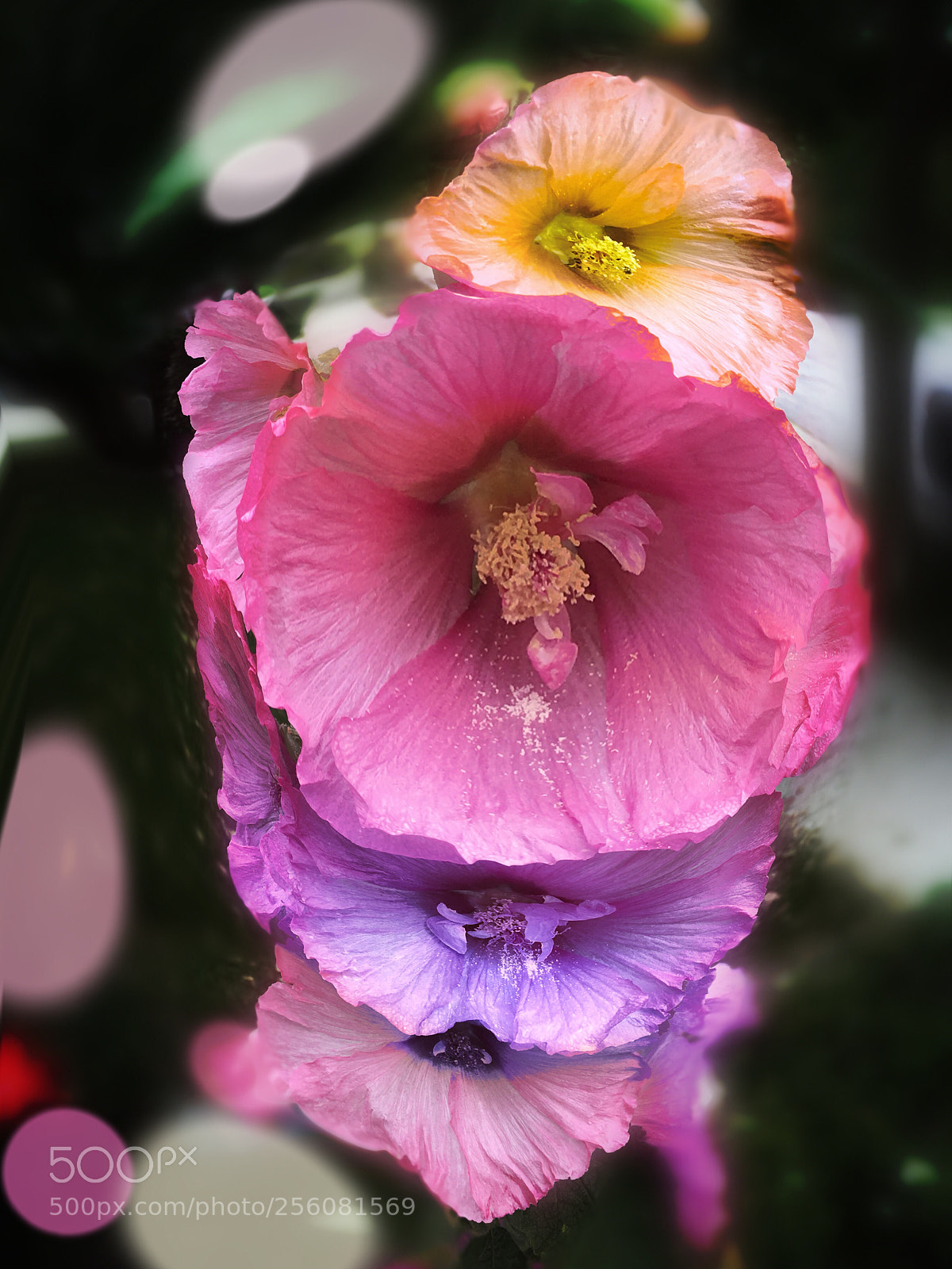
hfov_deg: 48.2
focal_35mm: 29
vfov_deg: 61.7
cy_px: 634
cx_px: 476
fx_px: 1063
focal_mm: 4.15
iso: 25
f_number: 2.2
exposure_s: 1/442
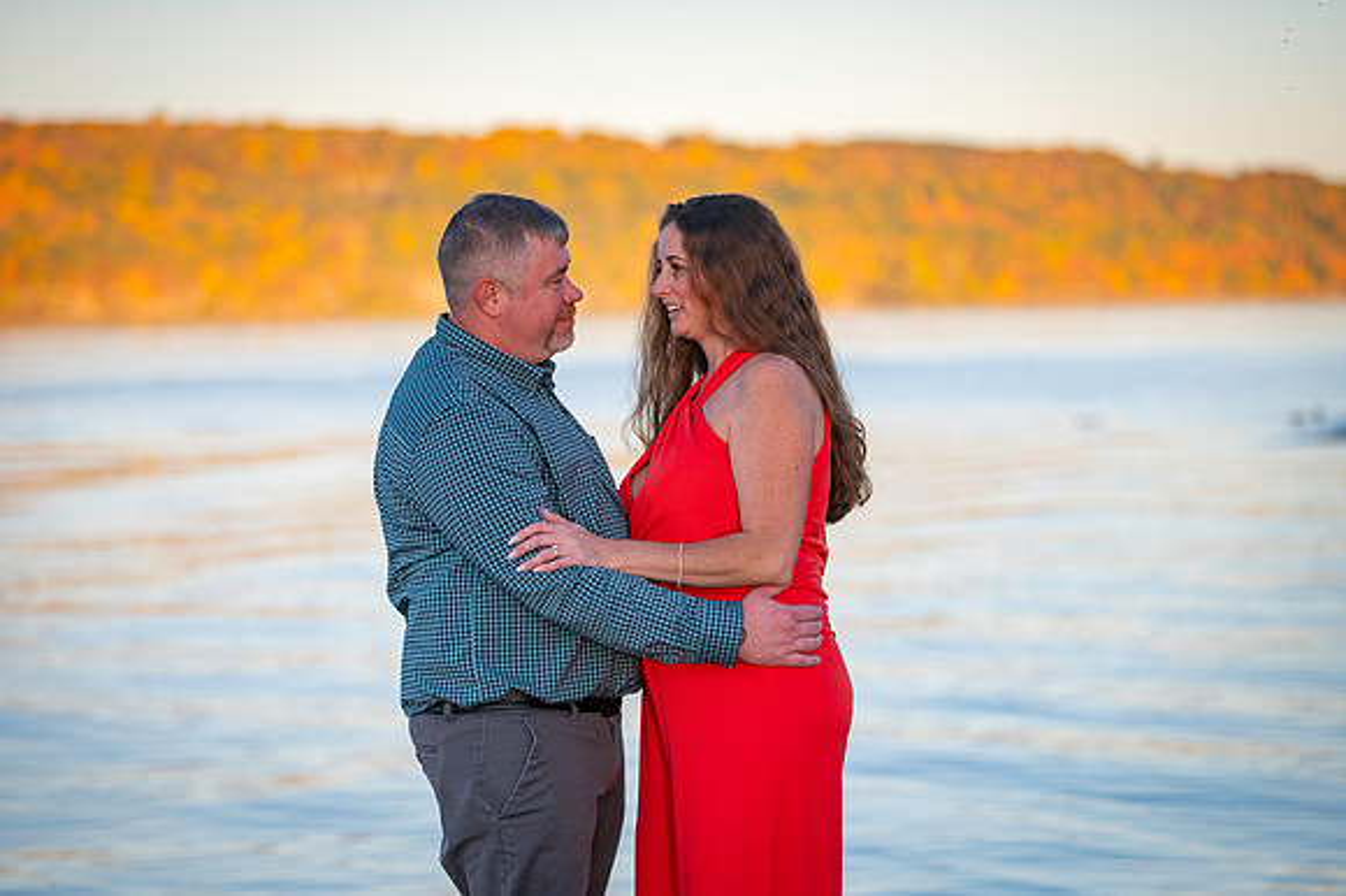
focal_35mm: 110
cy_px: 448
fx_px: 4110
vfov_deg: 12.4
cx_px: 673
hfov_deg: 18.6
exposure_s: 1/6400
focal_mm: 110
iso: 640
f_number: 2.8
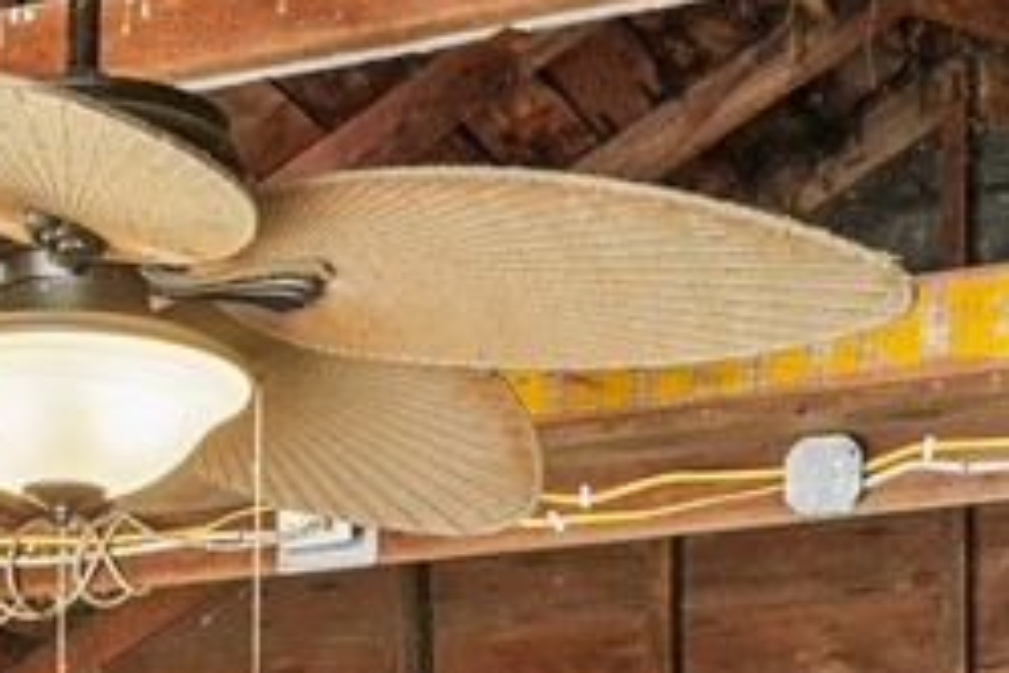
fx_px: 3251
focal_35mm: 116
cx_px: -245
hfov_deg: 16.8
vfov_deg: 10.7
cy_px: 1405
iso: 800
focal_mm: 17
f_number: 9
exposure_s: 1/40
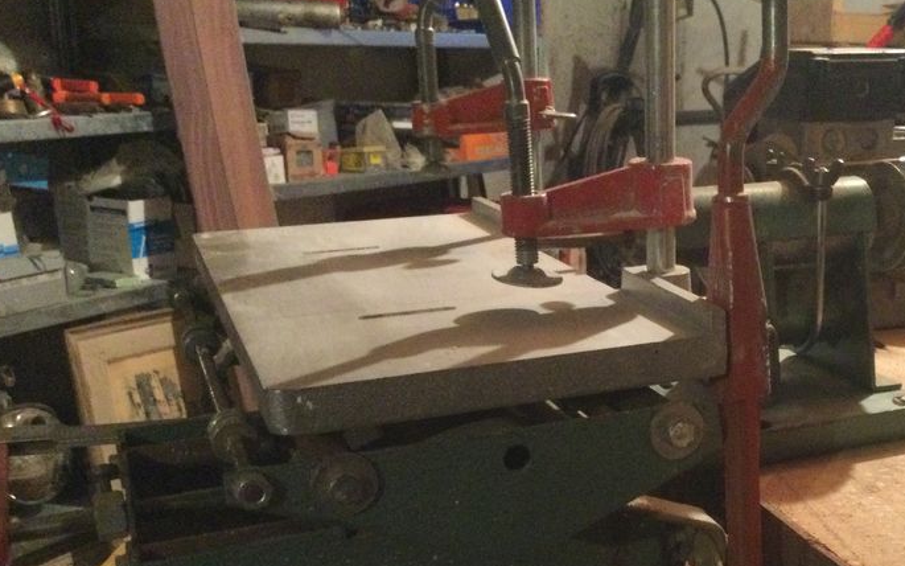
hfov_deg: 41.2
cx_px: 624
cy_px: 436
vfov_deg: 26.5
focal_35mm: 48
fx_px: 1184
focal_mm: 3.3
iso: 320
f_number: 2.4
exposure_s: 1/17
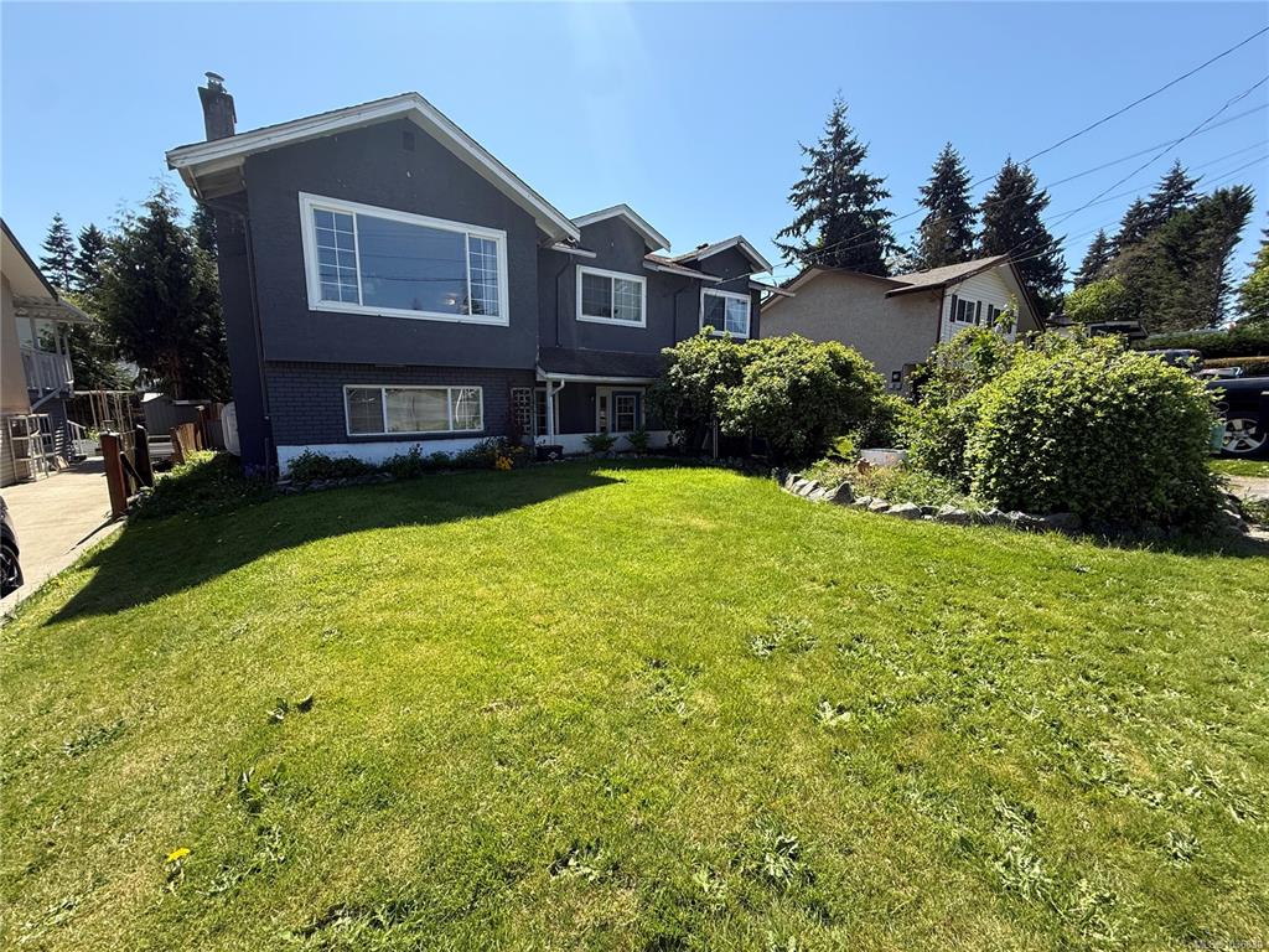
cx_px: 634
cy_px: 476
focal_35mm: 14
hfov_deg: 102.1
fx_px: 513
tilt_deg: -8.5
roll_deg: -0.9
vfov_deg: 85.7
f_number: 2.2
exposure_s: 1/942
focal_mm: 2.22
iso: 50
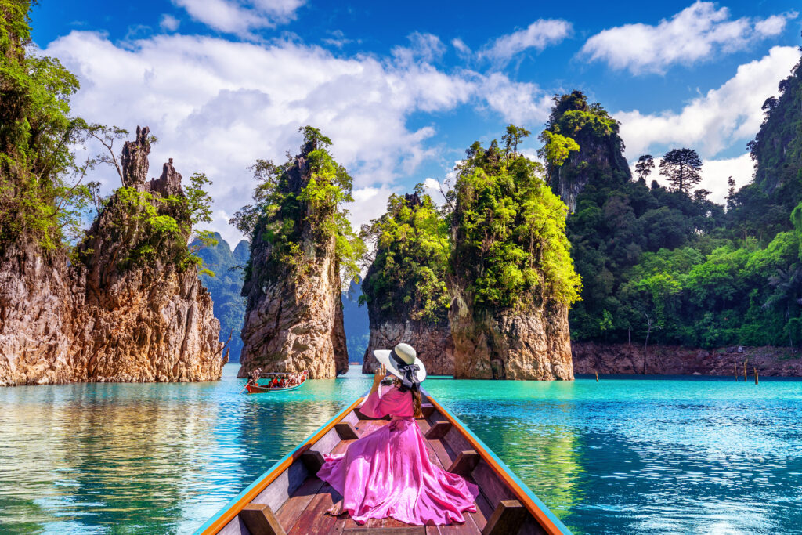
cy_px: 268
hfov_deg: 54.4
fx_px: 780
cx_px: 401
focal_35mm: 35
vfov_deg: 37.9
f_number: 8
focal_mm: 35
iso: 100
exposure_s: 1/250
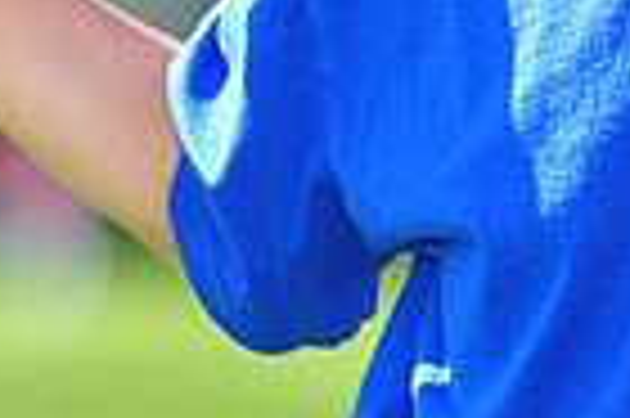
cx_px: 657
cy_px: -436
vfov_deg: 1.7
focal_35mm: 828
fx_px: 14473
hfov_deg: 2.5
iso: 200
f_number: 5.6
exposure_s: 1/320
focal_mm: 200
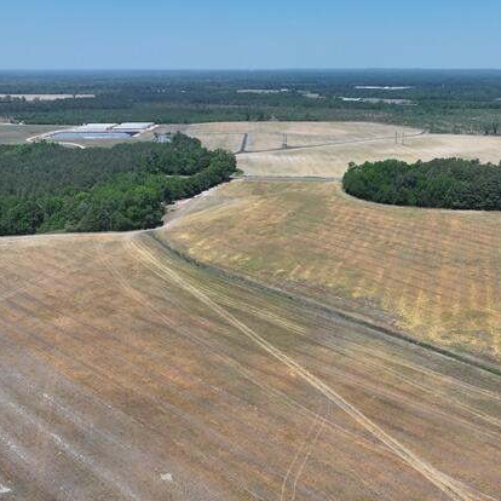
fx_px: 671
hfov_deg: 40.3
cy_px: 341
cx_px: 345
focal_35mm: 41
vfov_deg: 40.3
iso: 100
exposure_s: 1/1000
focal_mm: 12.29
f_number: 4
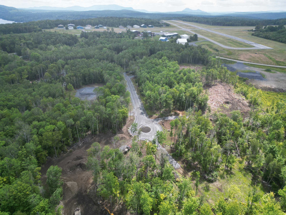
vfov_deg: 56.8
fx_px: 198
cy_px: 108
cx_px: 143
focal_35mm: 24
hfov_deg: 71.6
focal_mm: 6.72
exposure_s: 1/1500
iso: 200
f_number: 1.7
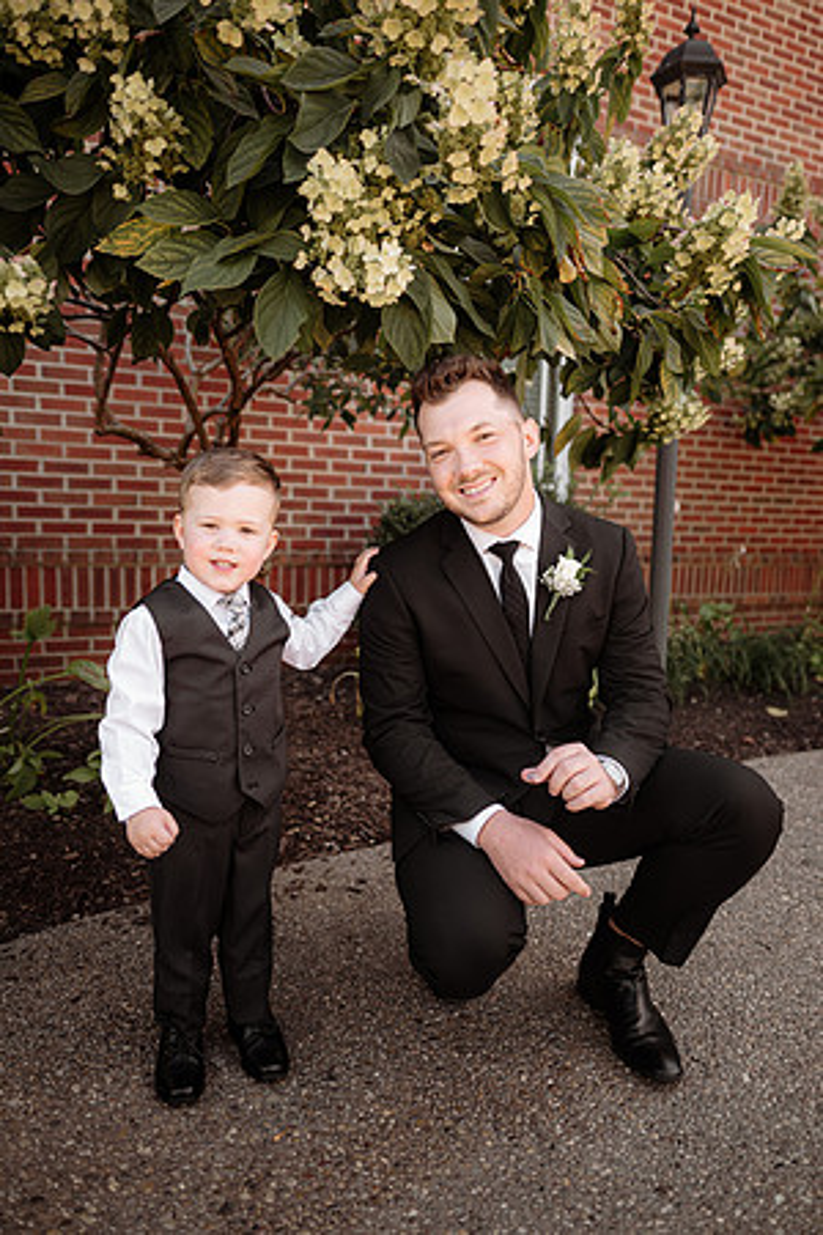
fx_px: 823
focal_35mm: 24
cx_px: 412
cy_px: 618
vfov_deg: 73.7
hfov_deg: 53.1
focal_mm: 24
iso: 200
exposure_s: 1/500
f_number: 2.2
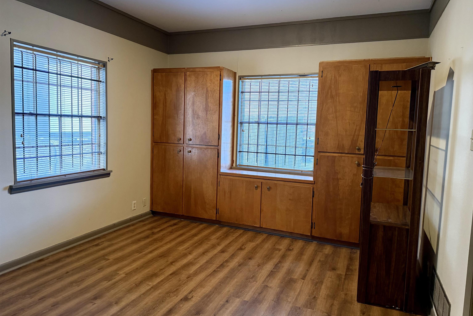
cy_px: 151
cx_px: 237
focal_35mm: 25
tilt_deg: -5.3
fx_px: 328
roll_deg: -1.4
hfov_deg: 71.5
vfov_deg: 51.3
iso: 400
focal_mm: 6.76
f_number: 1.78
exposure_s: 1/60
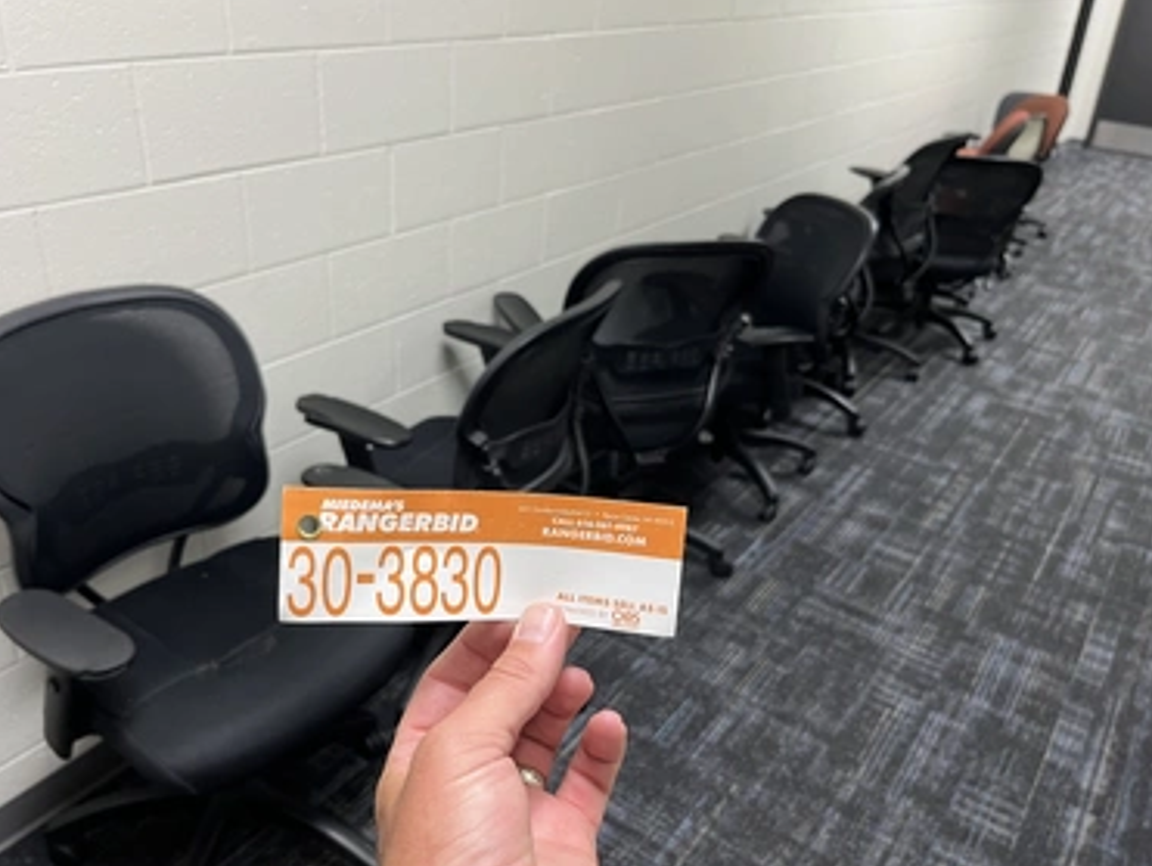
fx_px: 933
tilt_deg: -28.5
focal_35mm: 28
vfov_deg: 49.8
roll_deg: -2.7
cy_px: 453
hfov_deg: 63.3
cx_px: 543
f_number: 1.6
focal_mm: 5.1
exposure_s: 1/60
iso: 125
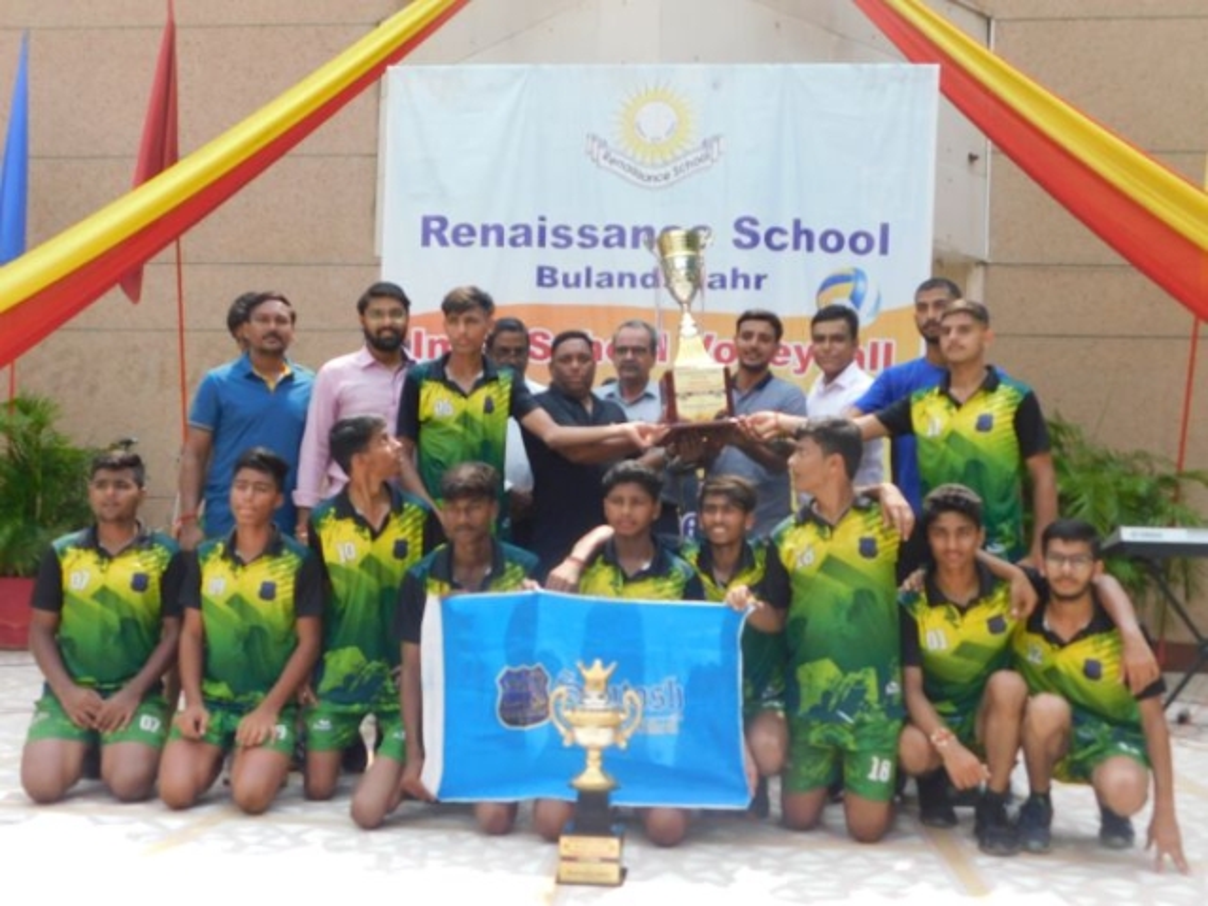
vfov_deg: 39.7
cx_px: 604
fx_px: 1256
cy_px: 453
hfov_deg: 51.4
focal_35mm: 36
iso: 125
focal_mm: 6.3
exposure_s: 1/500
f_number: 3.5
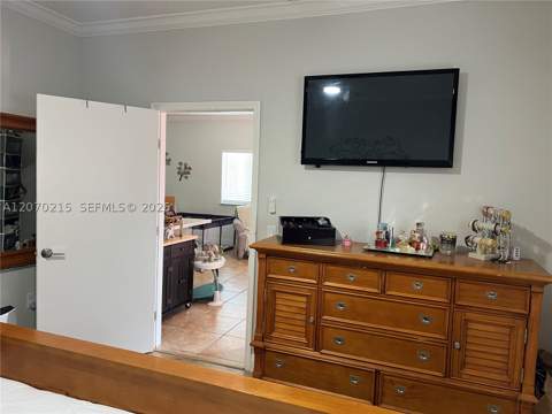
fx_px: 415
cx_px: 276
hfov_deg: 67.3
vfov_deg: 53.1
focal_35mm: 26
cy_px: 207
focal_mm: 5.7
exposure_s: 1/60
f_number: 1.5
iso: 160
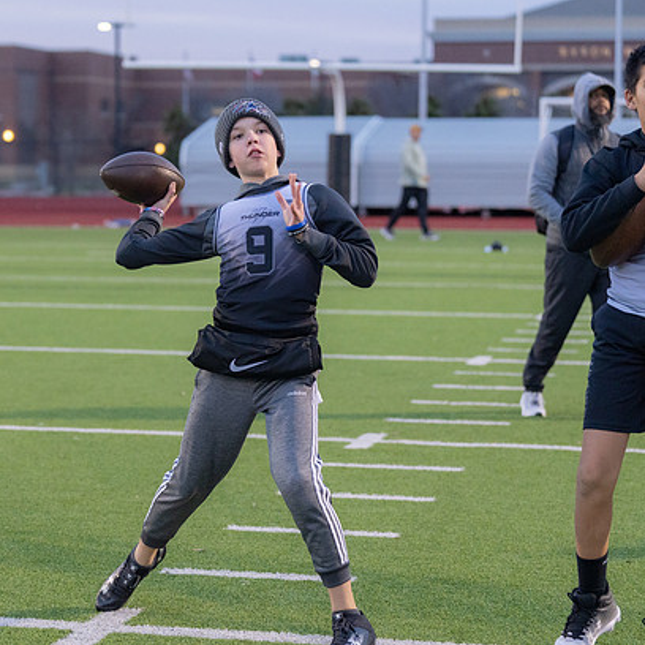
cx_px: 158
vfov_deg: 15.8
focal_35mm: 110
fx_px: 2319
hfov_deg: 15.8
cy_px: 271
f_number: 2.8
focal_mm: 70
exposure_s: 1/1000
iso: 2000
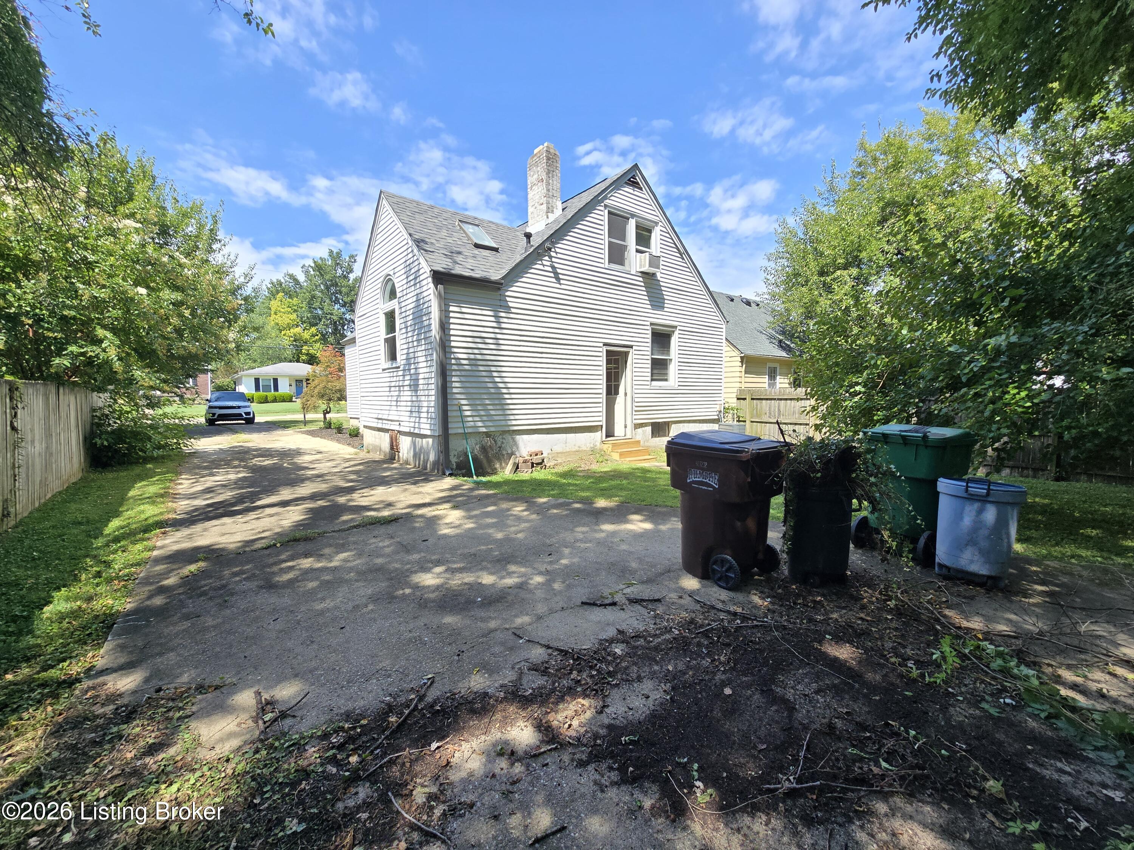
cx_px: 567
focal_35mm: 13
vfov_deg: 89.9
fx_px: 426
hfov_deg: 106.2
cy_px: 425
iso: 50
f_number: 2.2
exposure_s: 1/761
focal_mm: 2.2
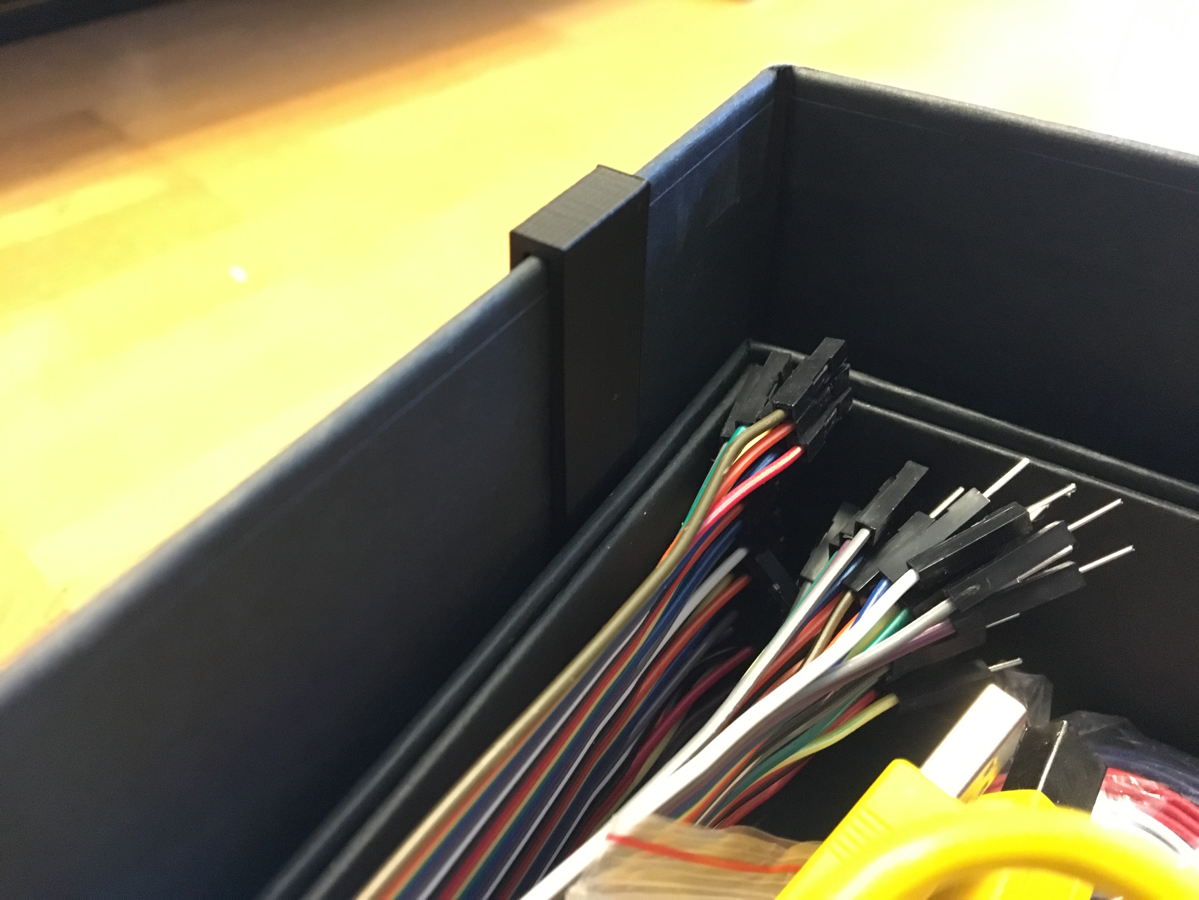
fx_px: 1004
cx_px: 600
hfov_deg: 61.7
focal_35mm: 29
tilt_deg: -39.9
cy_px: 450
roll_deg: -0.5
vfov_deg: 48.2
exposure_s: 1/17
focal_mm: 4.15
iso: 800
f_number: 2.2
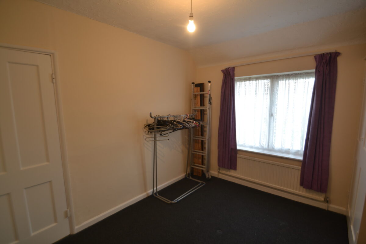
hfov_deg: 95.0
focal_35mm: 16
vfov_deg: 72.1
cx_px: 183
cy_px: 122
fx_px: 168
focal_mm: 11
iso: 100
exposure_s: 1/20
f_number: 3.5
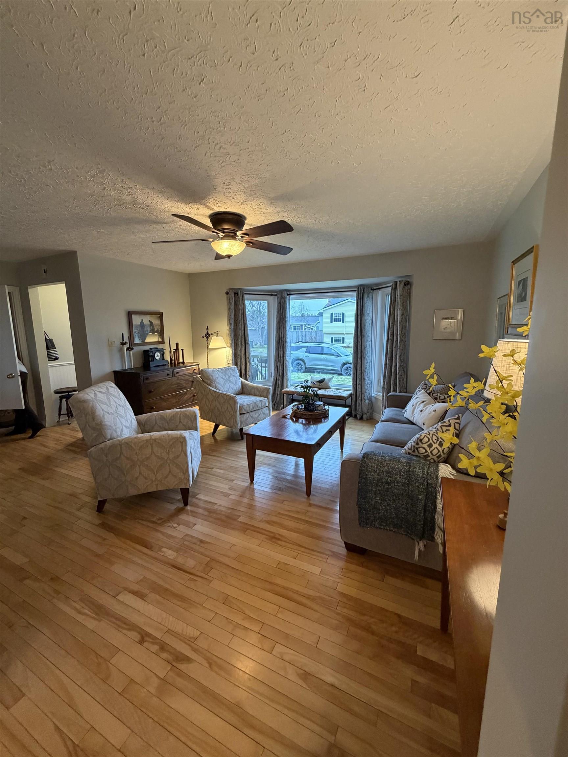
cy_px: 378
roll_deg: +0.1
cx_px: 284
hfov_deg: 85.7
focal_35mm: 14
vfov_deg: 102.1
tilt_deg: -9.5
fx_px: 306
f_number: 2.2
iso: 400
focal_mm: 2.22
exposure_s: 1/60
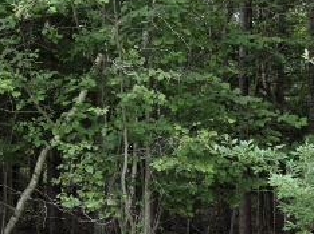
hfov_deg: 22.1
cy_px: 92
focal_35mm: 85
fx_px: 770
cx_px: -7
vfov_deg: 17.3
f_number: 1.7
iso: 32
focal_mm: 6.3
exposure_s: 1/182
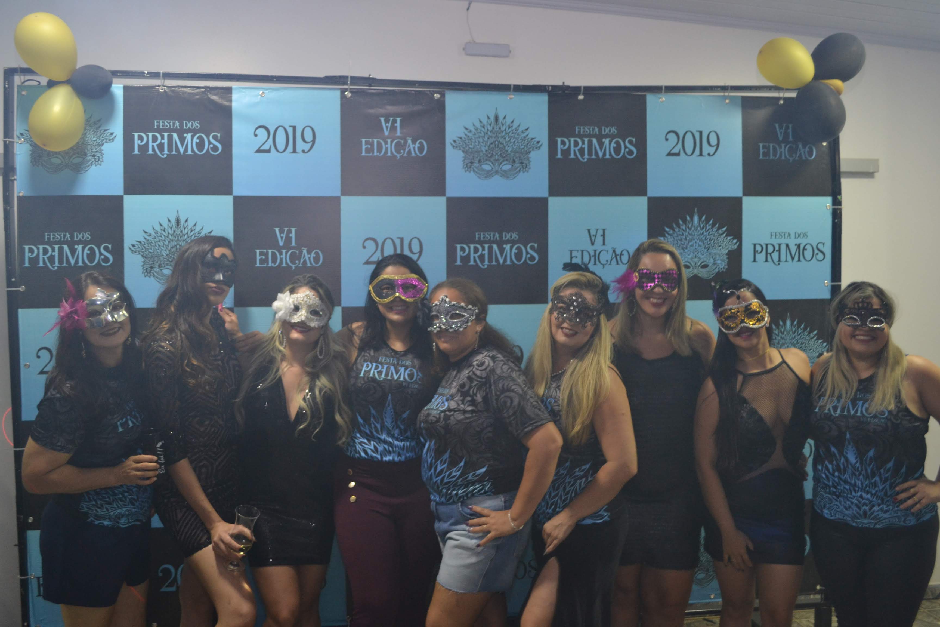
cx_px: 470
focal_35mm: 33
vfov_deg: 40.0
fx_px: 862
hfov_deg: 57.2
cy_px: 314
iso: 800
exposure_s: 1/30
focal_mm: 22
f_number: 3.8
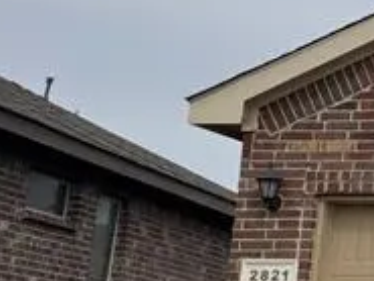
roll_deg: +0.3
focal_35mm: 133
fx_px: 1438
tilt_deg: +12.1
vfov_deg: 11.1
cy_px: 16
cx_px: 1015
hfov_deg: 11.2
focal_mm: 6.76
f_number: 1.78
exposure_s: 1/9009
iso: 80
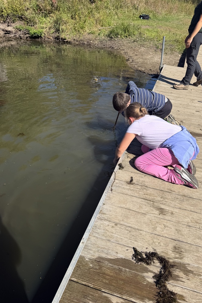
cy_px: 155
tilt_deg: -33.1
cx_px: 117
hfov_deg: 49.3
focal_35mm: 26
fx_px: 219
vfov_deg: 69.4
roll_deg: -4.5
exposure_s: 1/3953
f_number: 1.78
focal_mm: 6.76
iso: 80
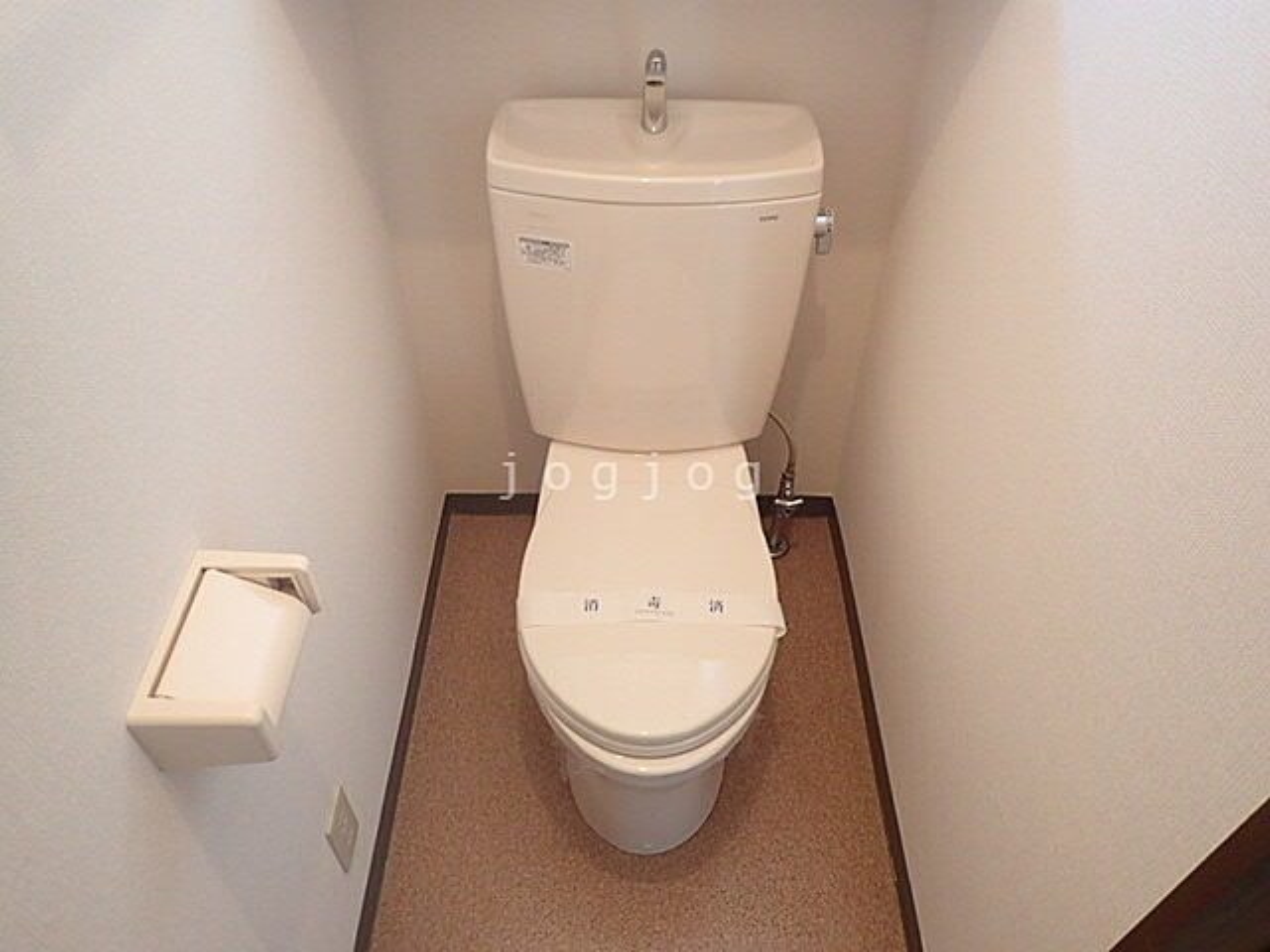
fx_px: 917
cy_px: 476
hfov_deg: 69.4
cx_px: 635
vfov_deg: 54.9
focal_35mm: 25
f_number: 2
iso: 200
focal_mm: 4.5
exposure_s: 1/30
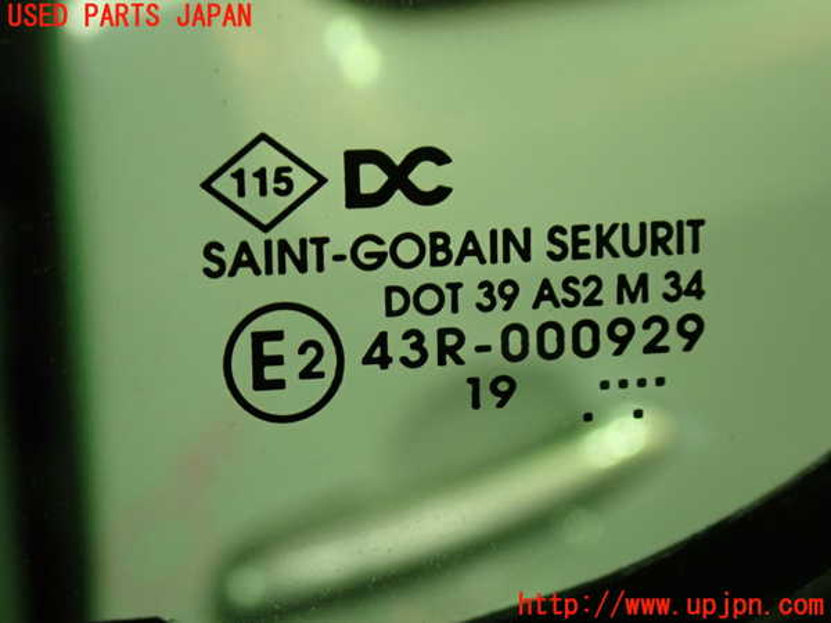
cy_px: 312
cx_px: 416
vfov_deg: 15.7
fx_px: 2257
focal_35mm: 94
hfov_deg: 20.9
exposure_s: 1/25
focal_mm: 16.79
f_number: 4.7
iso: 800
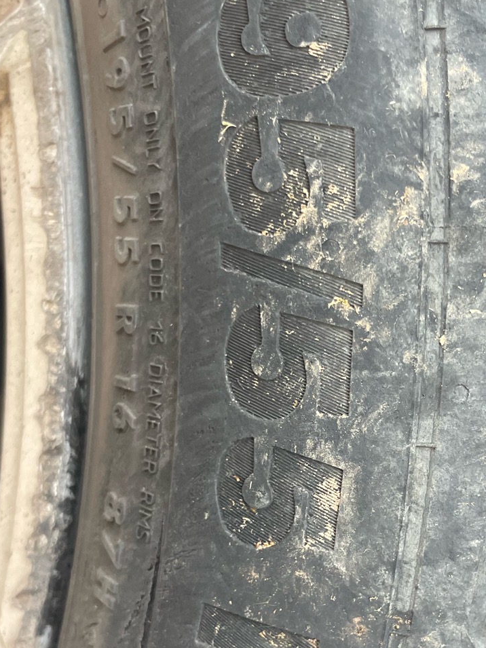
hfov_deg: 29.5
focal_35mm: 49
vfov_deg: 38.4
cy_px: 445
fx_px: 917
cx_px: 325
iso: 125
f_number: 1.6
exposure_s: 1/114
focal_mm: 4.2
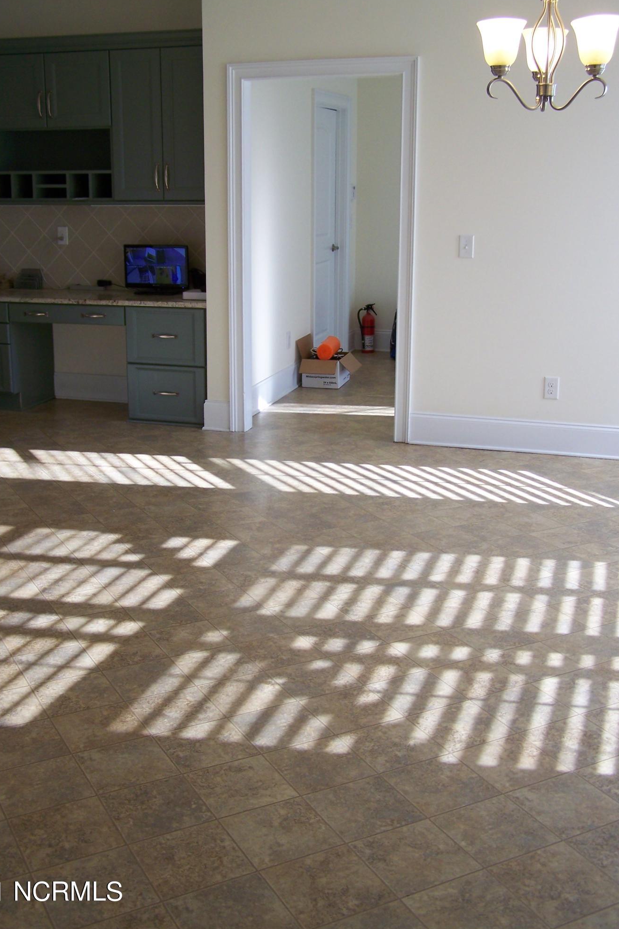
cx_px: 279
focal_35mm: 40
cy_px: 463
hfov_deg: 33.4
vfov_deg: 48.5
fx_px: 1032
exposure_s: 1/30
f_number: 2.8
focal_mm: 6.3
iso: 80
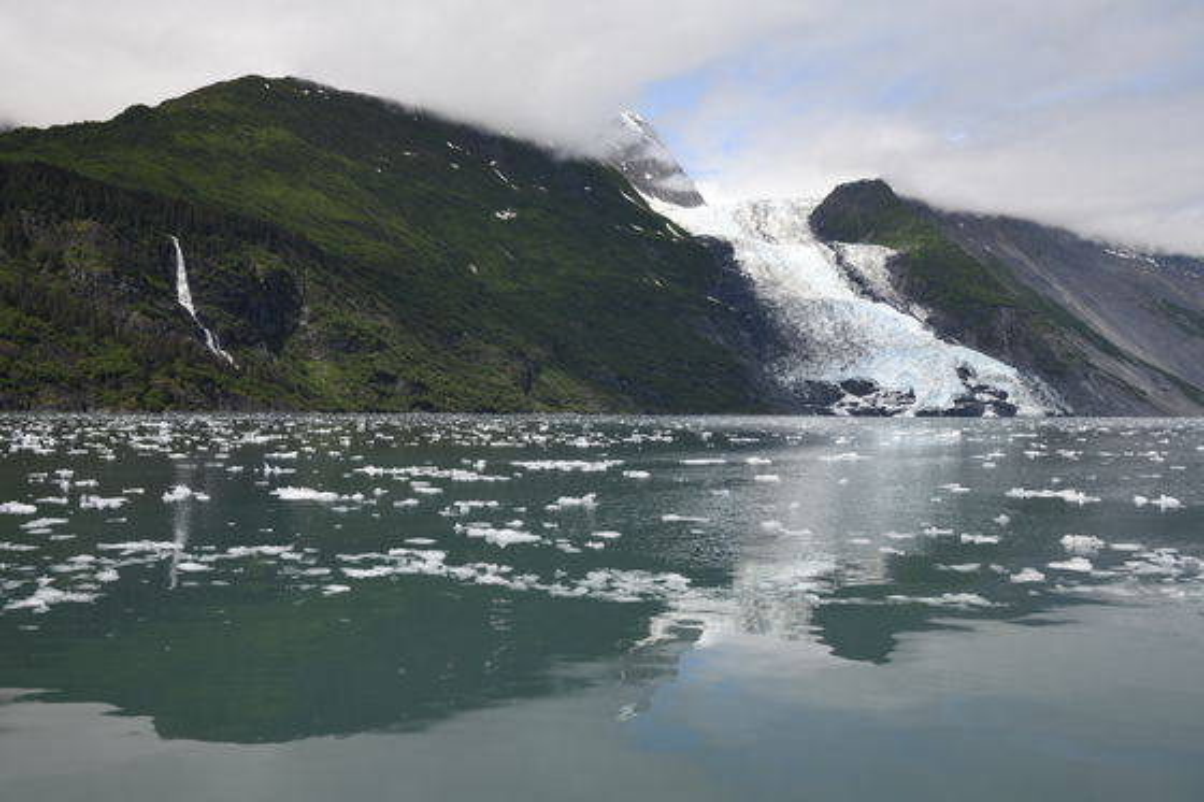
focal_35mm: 34
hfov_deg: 55.8
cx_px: 602
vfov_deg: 38.9
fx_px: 1137
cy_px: 401
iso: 64
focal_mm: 34
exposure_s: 1/160
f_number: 11
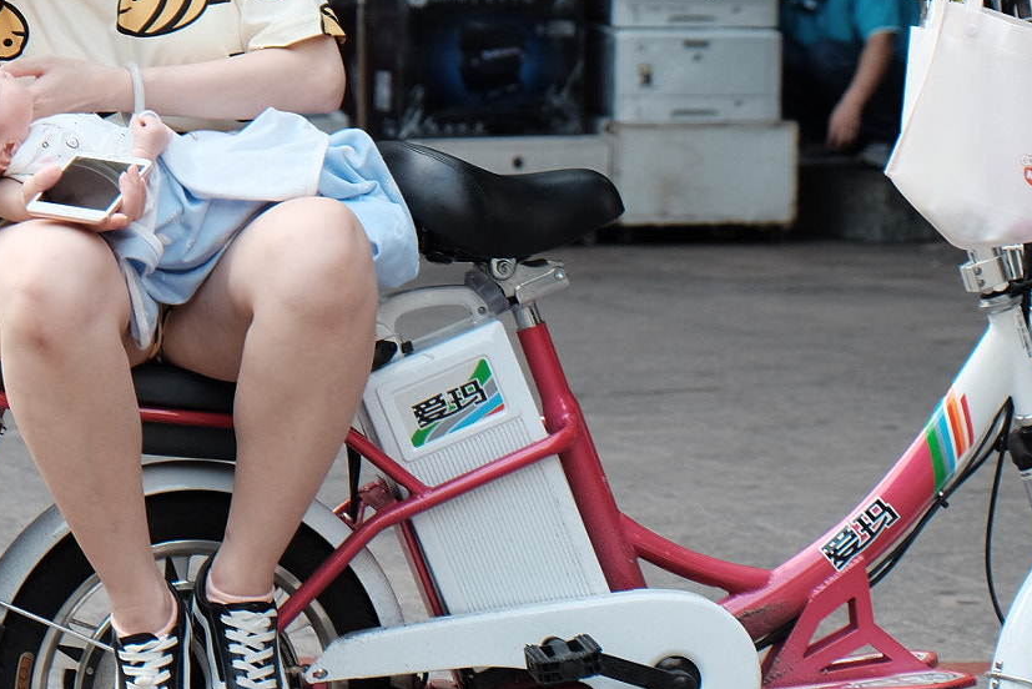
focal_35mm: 147
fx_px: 4215
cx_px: 304
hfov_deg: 13.9
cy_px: 280
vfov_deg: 9.3
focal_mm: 50.5
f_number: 4
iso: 400
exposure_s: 1/180
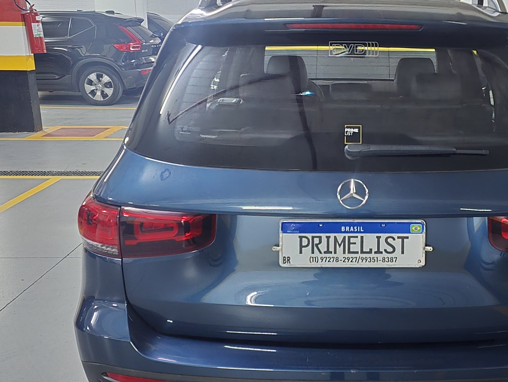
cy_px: 181
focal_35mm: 41
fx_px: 602
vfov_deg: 35.1
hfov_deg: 44.9
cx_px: 350
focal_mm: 6.3
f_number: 1.7
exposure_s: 1/24
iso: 2500
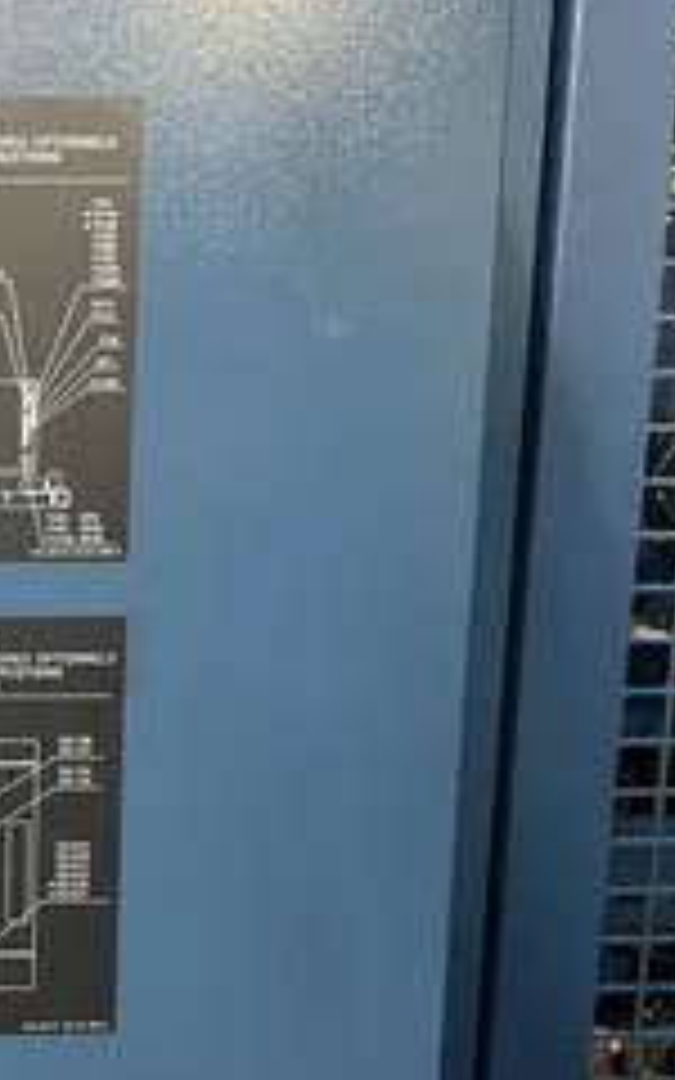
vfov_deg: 43.3
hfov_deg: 24.5
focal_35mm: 46
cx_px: -198
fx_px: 1354
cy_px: 652
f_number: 1.5
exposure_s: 1/40
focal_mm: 5.7
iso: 500
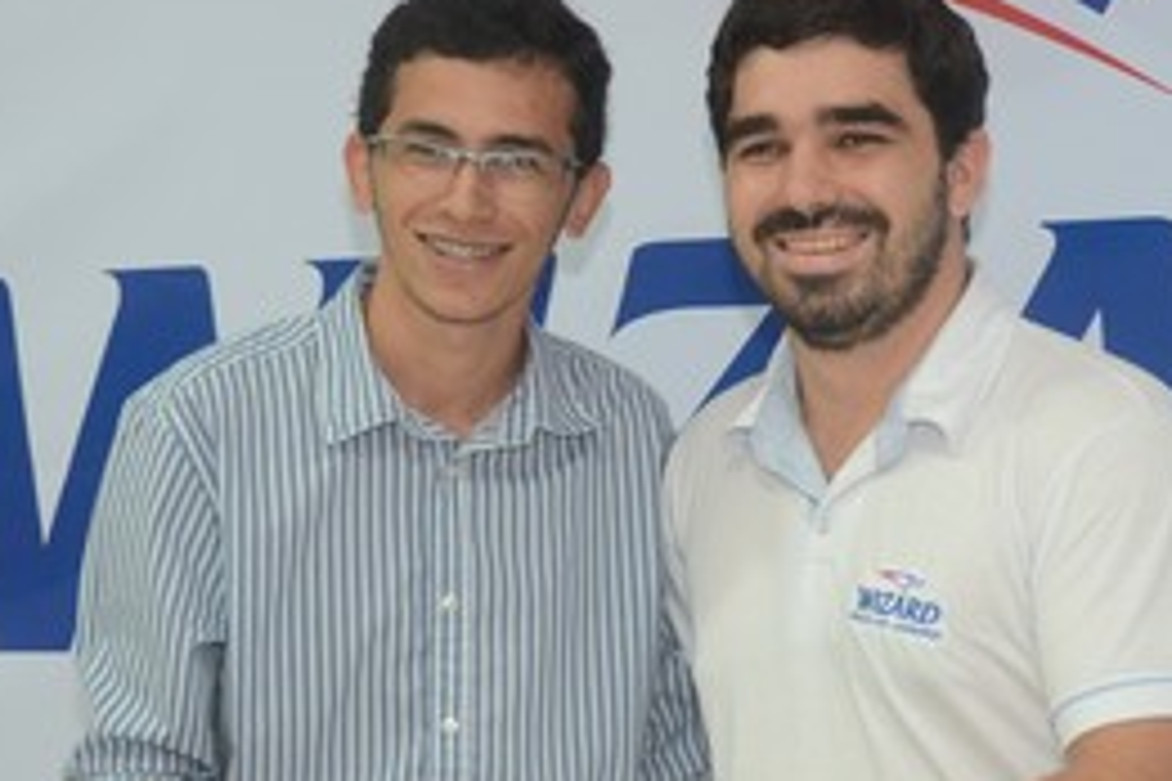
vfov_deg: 11.0
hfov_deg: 16.5
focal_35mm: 124
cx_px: 548
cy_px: 498
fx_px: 4037
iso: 1600
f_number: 4.8
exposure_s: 1/80
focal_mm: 48
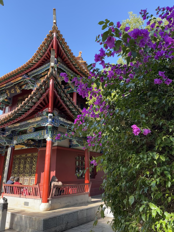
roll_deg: +0.1
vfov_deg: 71.6
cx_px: 87
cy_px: 116
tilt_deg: +16.3
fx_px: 161
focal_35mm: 24
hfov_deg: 56.8
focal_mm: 6.86
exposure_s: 1/650
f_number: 1.78
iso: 80
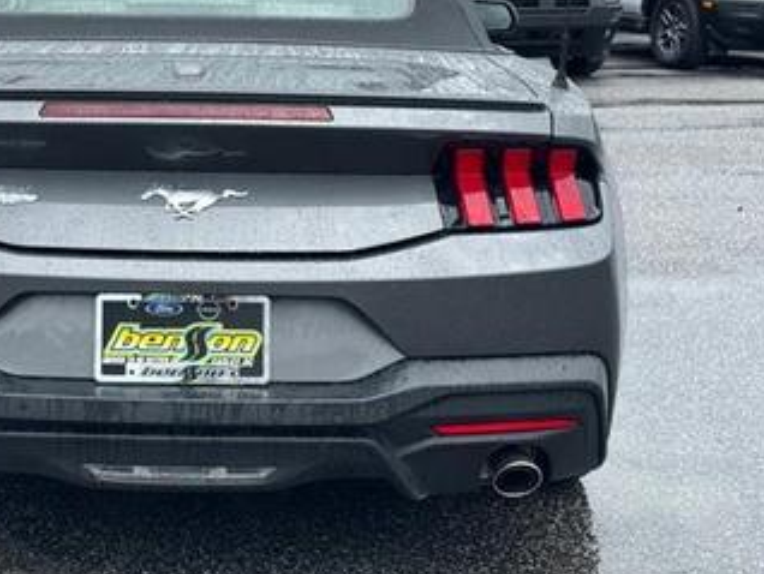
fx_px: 1679
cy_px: 197
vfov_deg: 19.4
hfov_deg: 25.3
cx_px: 190
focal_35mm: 76
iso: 64
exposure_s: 1/1923
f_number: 1.78
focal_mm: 6.76
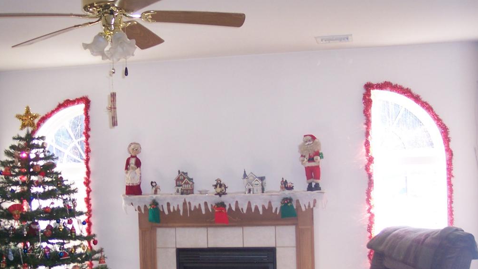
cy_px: 180
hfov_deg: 38.4
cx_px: 202
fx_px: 685
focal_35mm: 54
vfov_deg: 22.1
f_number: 2.8
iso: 140
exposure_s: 1/60
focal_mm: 8
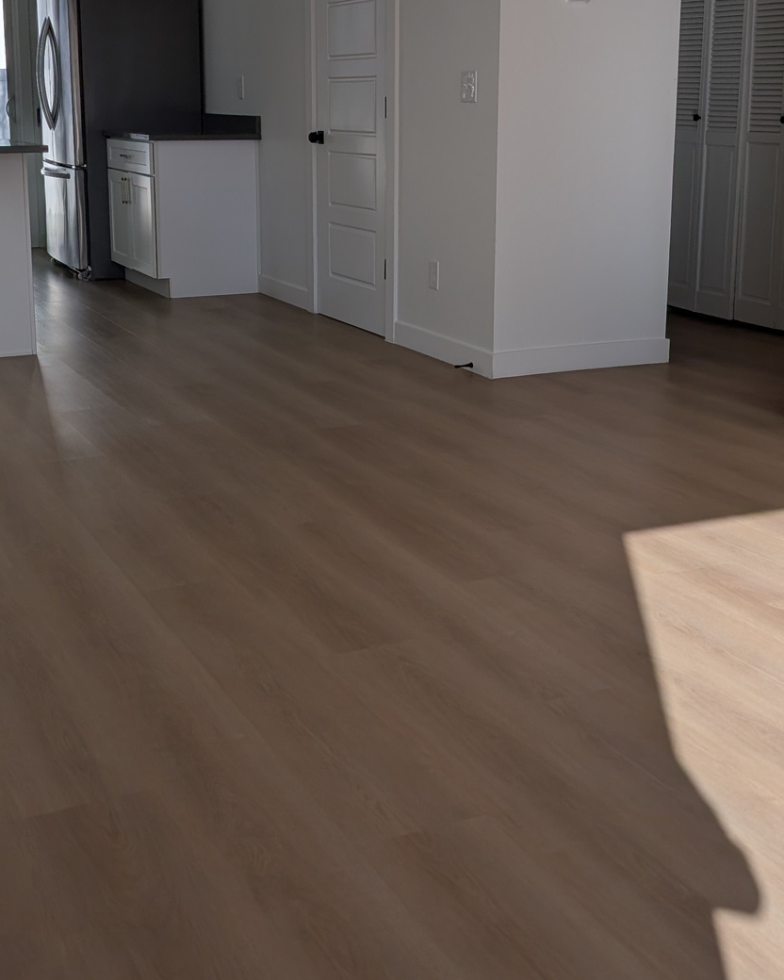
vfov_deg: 40.0
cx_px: 375
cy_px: 351
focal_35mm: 46
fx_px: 1334
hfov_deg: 32.7
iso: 22
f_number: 1.68
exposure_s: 1/999
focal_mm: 6.9
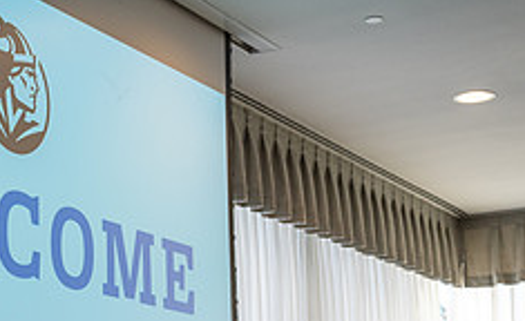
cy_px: 312
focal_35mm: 98
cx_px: 105
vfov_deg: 13.0
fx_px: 1395
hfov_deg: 21.1
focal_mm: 37
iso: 640
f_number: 2.8
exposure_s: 1/500
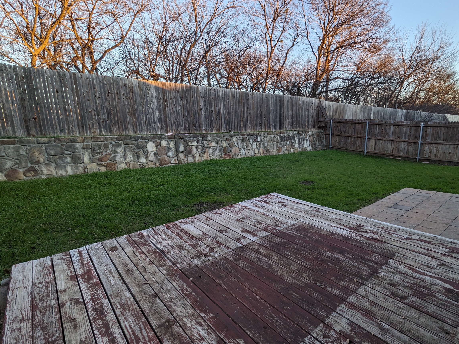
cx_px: 251
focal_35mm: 18
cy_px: 178
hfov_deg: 87.5
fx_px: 239
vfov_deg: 71.6
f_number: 2.2
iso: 39
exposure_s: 1/120
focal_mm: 2.22
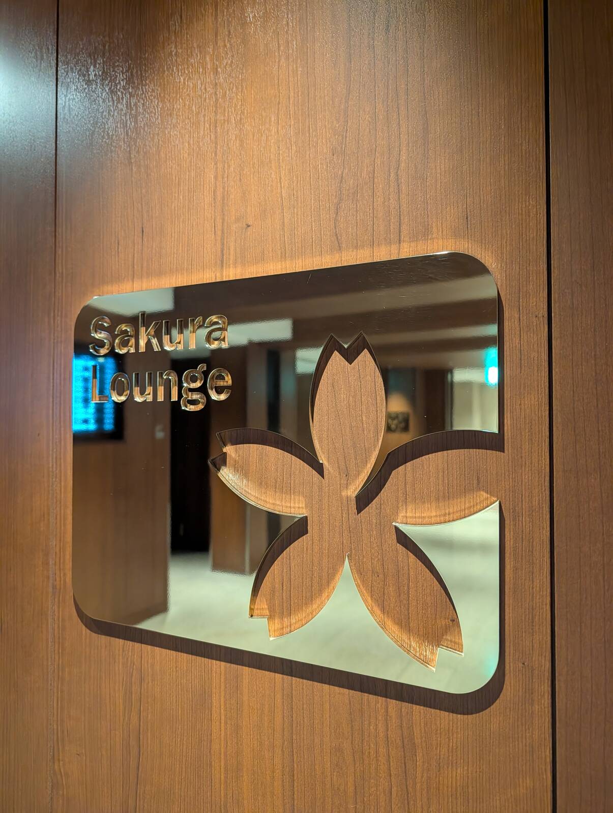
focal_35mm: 24
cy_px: 406
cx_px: 306
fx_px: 565
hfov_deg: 56.9
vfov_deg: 71.5
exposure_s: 1/90.9
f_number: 1.68
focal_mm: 6.9
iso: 889
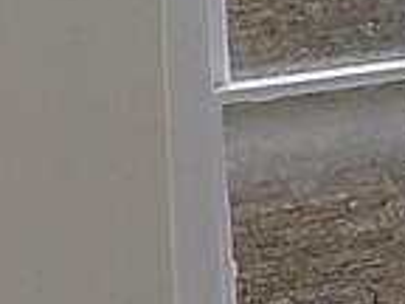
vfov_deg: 9.0
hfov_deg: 10.8
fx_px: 1919
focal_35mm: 164
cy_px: 45
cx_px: 875
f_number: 3.1
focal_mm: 4
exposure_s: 1/160
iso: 80
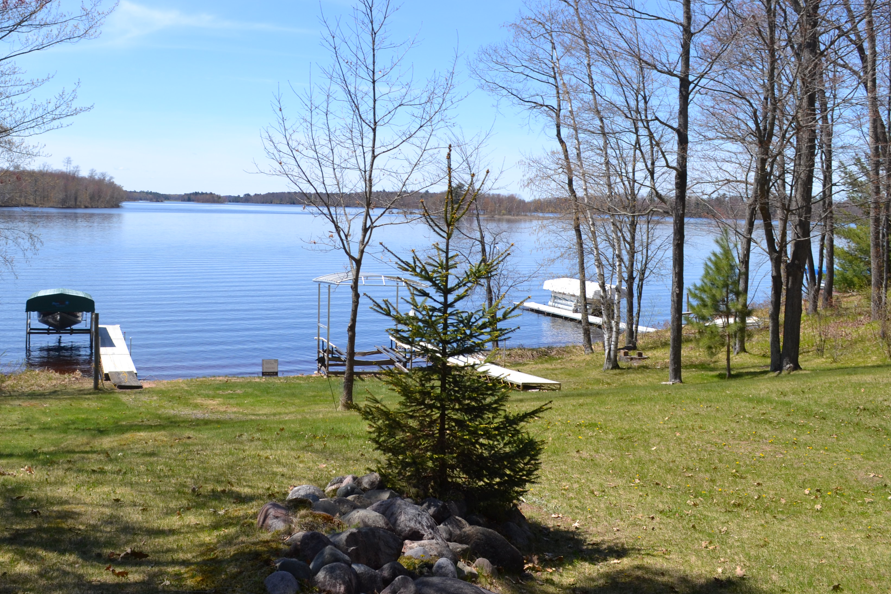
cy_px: 226
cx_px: 378
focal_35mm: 38
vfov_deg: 34.9
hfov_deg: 50.5
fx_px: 940
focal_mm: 18
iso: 100
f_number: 7.1
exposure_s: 1/250
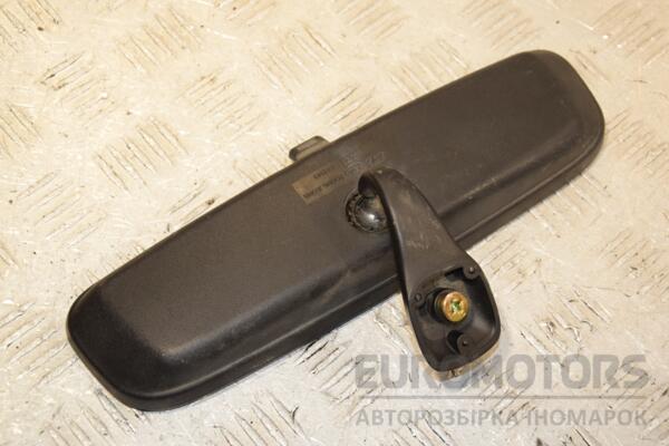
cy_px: 223
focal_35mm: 75
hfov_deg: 27.0
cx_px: 334
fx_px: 1394
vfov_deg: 18.2
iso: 800
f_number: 7.1
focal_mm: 50
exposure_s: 1/200
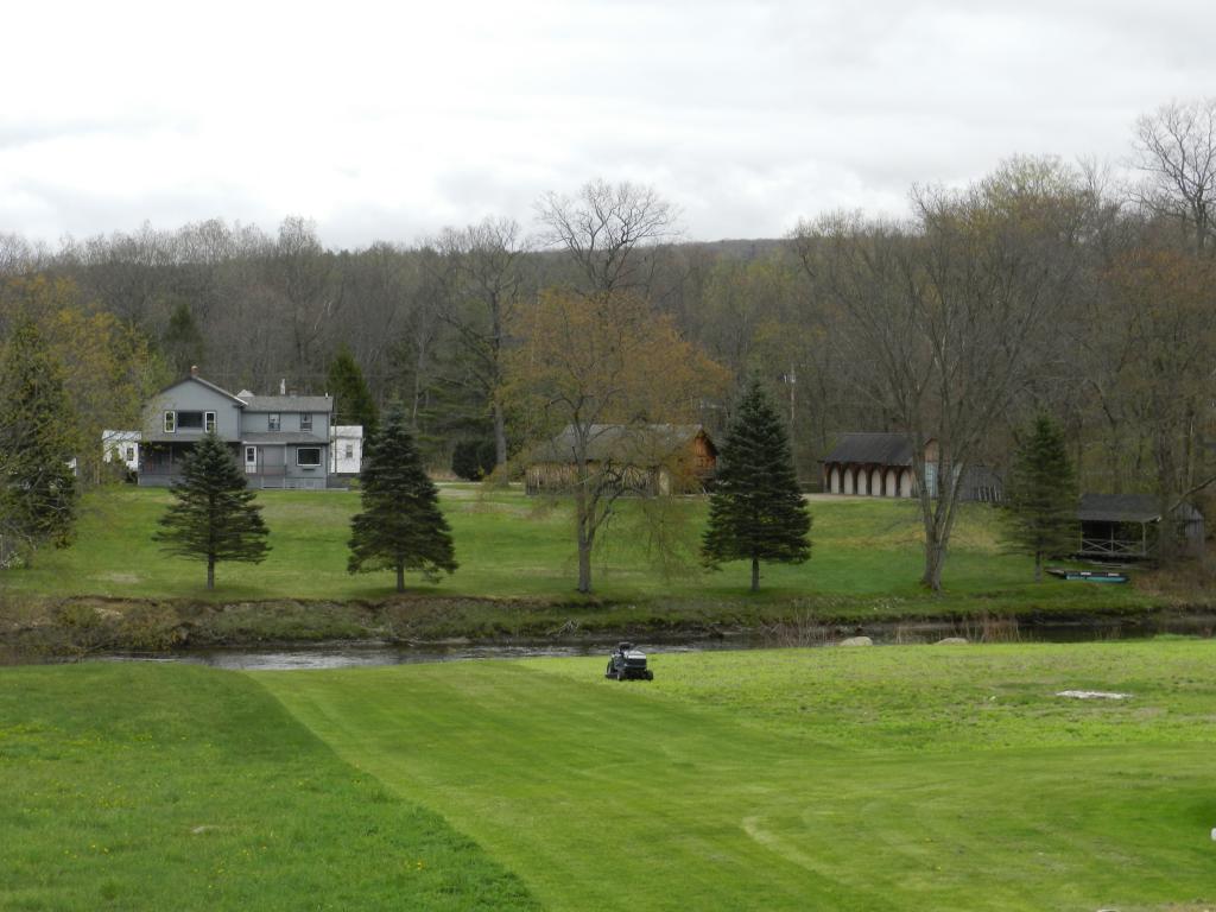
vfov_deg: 17.6
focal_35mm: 84
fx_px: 2951
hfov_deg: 23.3
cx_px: 608
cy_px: 456
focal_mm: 14.9
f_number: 4.4
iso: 160
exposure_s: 1/400
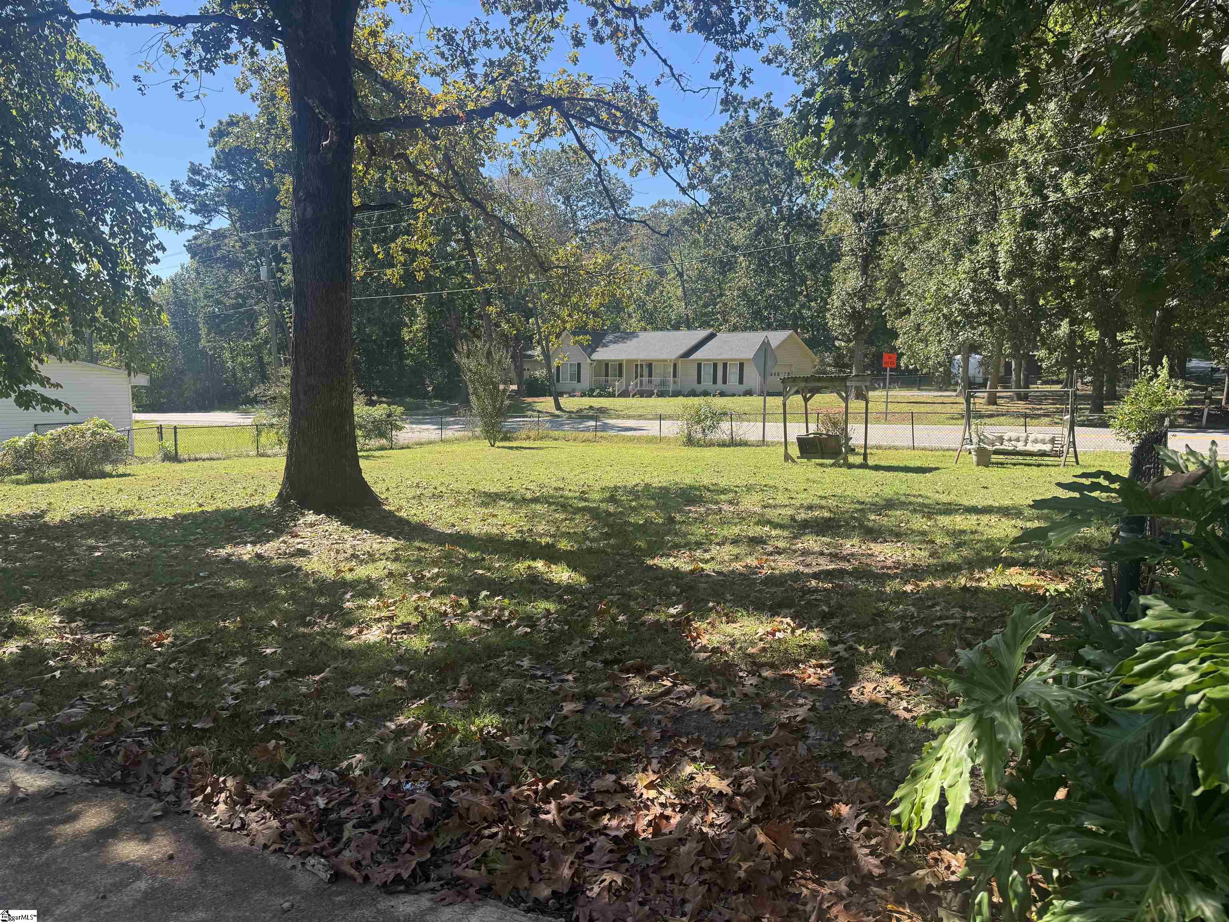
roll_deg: -0.4
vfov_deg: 56.8
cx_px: 614
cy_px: 461
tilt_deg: -5.1
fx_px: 852
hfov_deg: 71.6
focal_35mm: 24
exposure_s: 1/1076
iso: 80
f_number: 1.78
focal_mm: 6.76
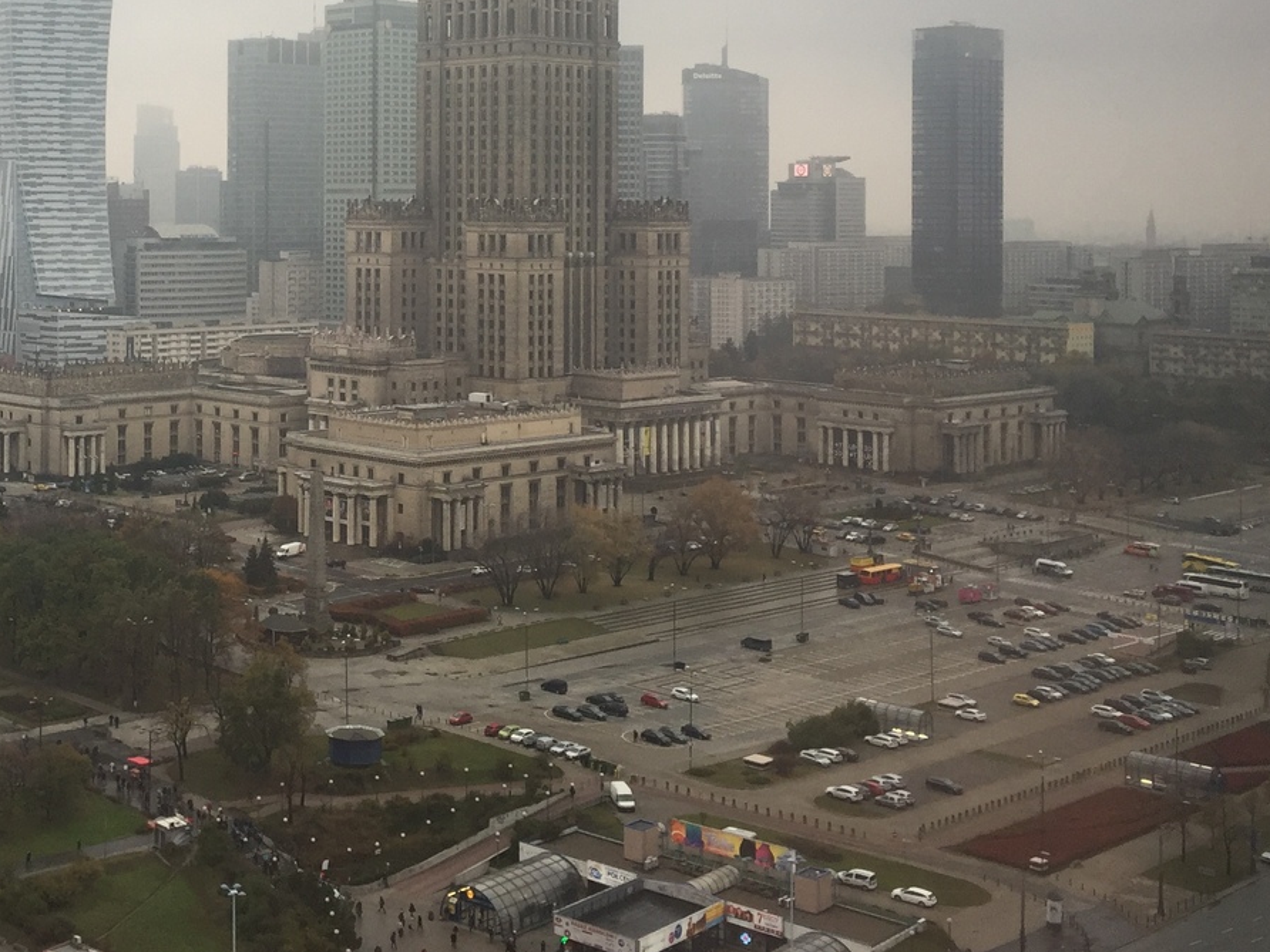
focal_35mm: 52
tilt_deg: +0.8
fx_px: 1908
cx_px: 204
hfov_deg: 35.3
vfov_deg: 27.5
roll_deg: -0.2
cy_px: 188
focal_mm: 4.15
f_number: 2.2
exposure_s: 1/100
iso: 40
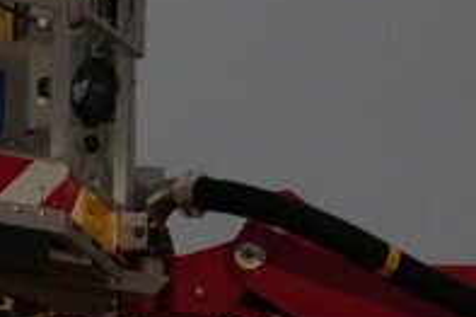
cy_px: 29
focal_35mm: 753
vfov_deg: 1.8
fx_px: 9948
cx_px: -410
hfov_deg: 2.7
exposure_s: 1/350
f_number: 4
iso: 8000
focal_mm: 105
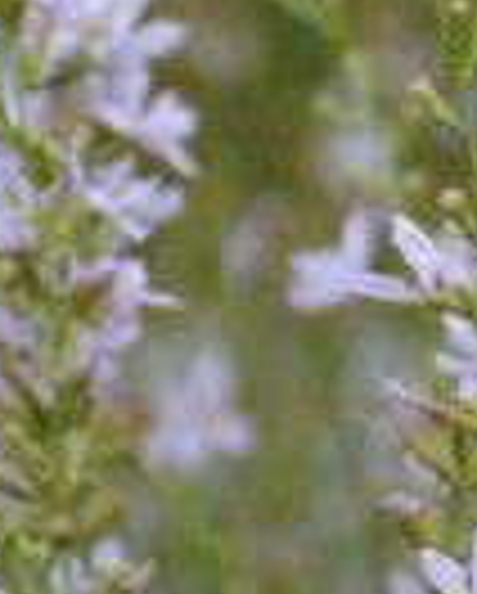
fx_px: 12676
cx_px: 1372
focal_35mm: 720
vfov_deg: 2.7
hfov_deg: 2.1
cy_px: 547
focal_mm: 66
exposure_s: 1/500
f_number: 5.6
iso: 220
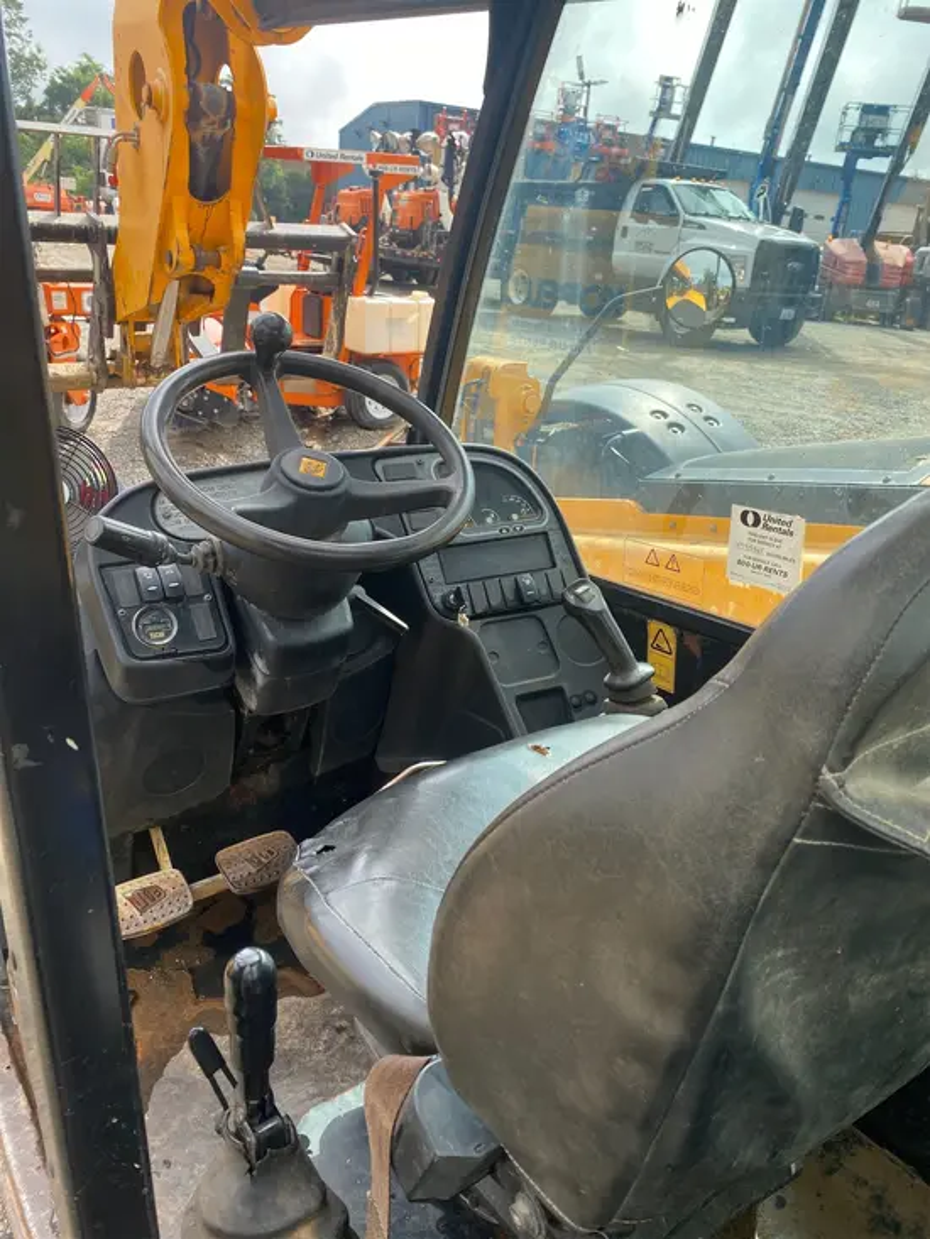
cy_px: 620
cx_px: 465
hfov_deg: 53.1
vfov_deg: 67.3
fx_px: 931
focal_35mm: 26
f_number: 1.8
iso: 32
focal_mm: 4.25
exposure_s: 1/827
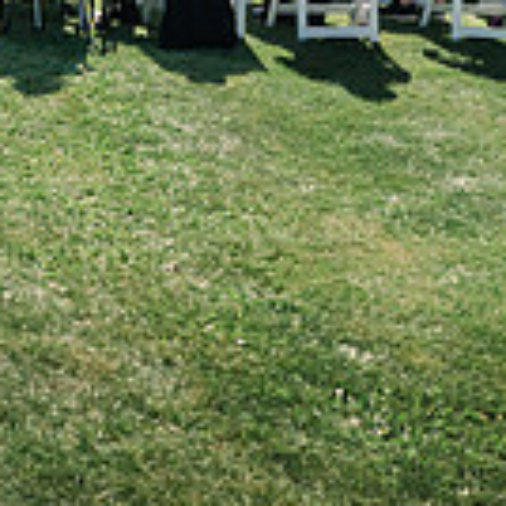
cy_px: -130
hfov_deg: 15.4
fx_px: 1703
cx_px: -283
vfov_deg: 16.1
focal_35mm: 103
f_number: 4
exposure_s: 1/200
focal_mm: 28
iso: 400
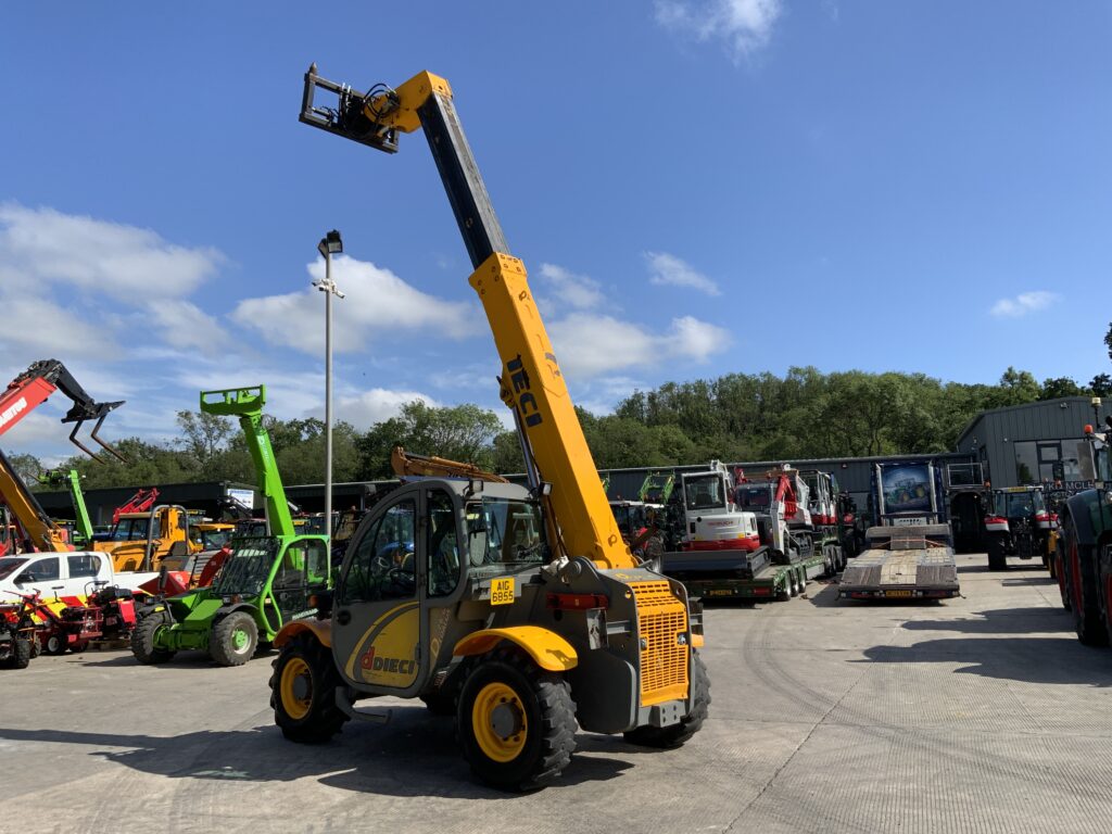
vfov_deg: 48.2
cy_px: 417
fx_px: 932
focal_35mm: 29
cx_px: 556
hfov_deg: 61.7
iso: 16
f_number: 1.8
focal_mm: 3
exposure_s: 1/1984
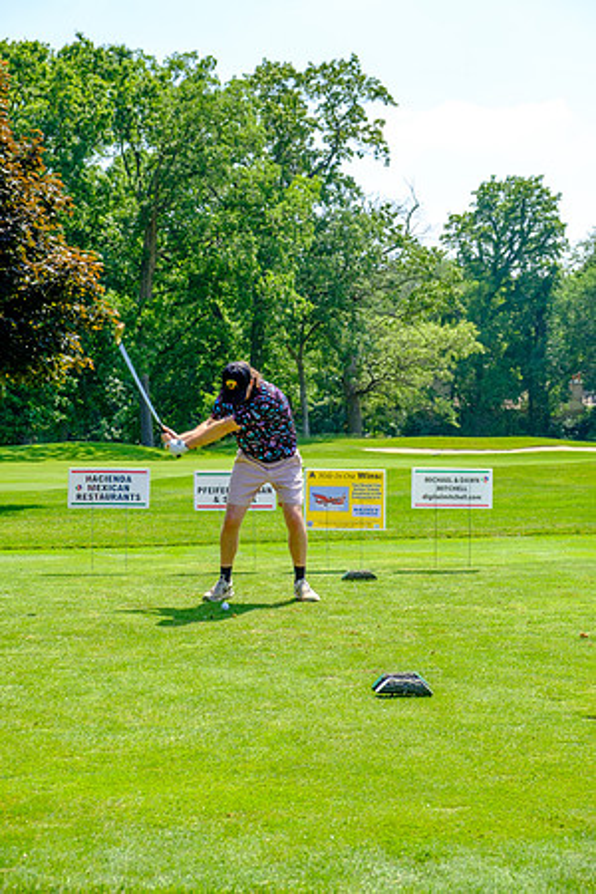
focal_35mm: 64
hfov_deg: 21.2
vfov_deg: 31.4
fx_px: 1589
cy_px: 447
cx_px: 298
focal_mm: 42.5
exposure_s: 1/320
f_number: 5.6
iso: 200
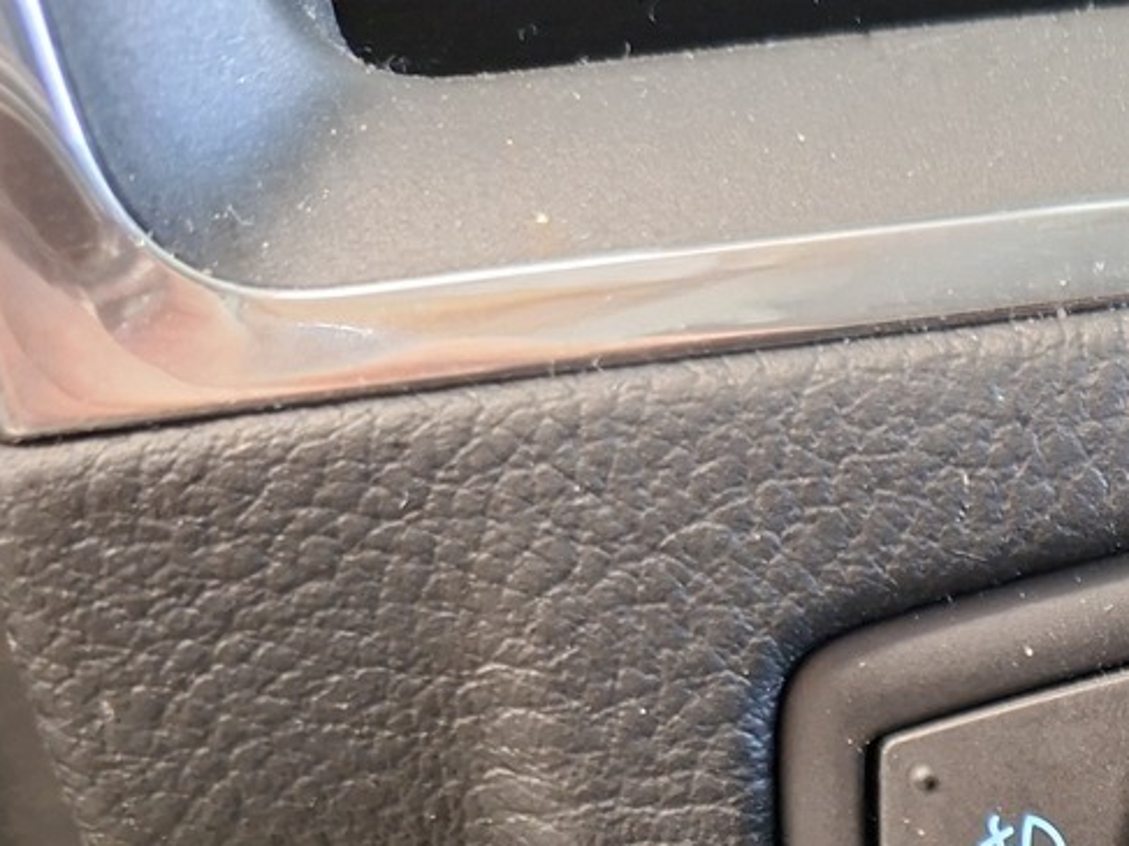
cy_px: 1233
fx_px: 2217
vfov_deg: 19.2
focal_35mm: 68
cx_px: 1405
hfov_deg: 25.3
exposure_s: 1/20
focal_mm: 5.54
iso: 800
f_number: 1.8
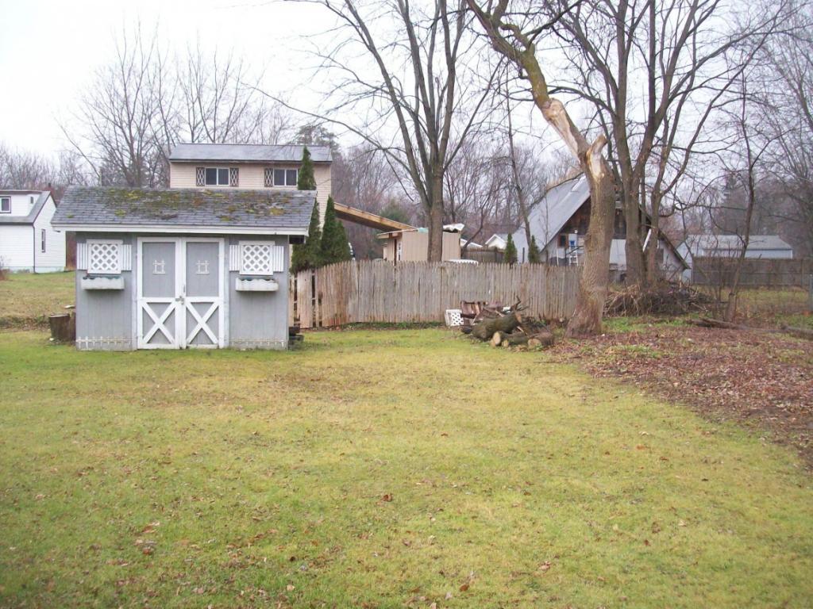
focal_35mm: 36
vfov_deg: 39.7
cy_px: 304
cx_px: 406
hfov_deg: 51.4
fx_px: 846
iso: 200
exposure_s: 1/130
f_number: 2.7
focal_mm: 6
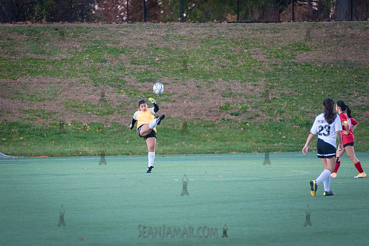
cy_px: 122
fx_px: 2507
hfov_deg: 8.4
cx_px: 153
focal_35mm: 245
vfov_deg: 5.6
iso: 2000
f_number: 4
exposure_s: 1/250
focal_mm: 200
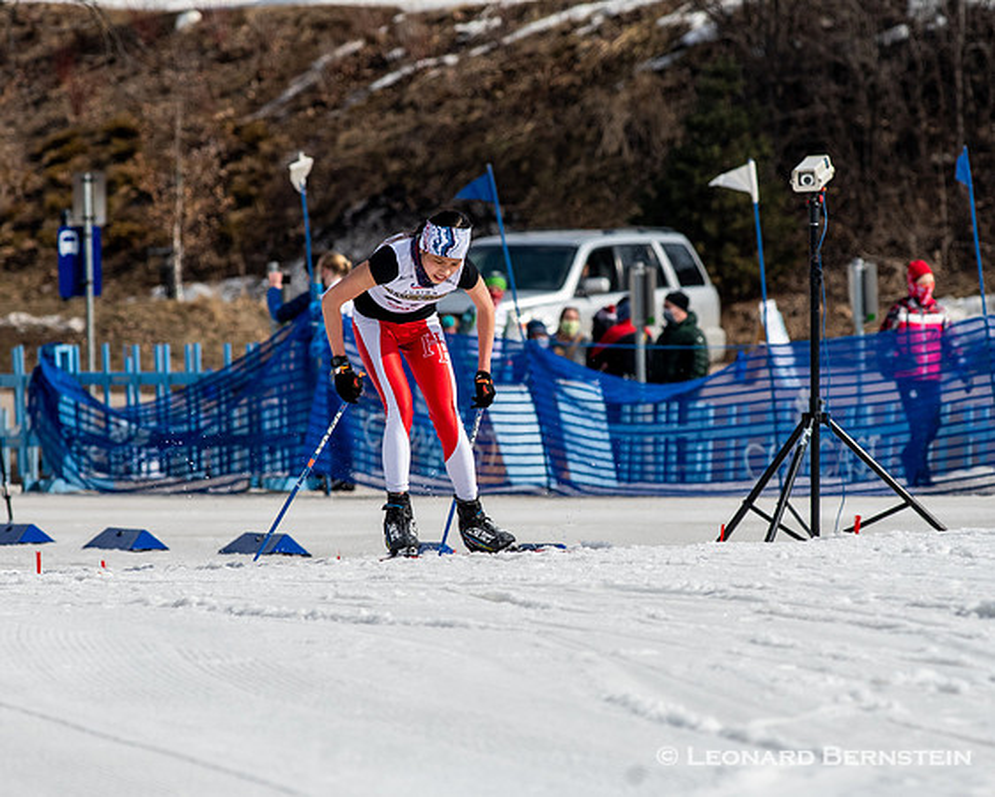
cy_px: 430
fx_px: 16098
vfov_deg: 2.8
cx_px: 518
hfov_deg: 3.5
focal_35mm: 546
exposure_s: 1/2000
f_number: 8
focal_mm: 300
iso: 400
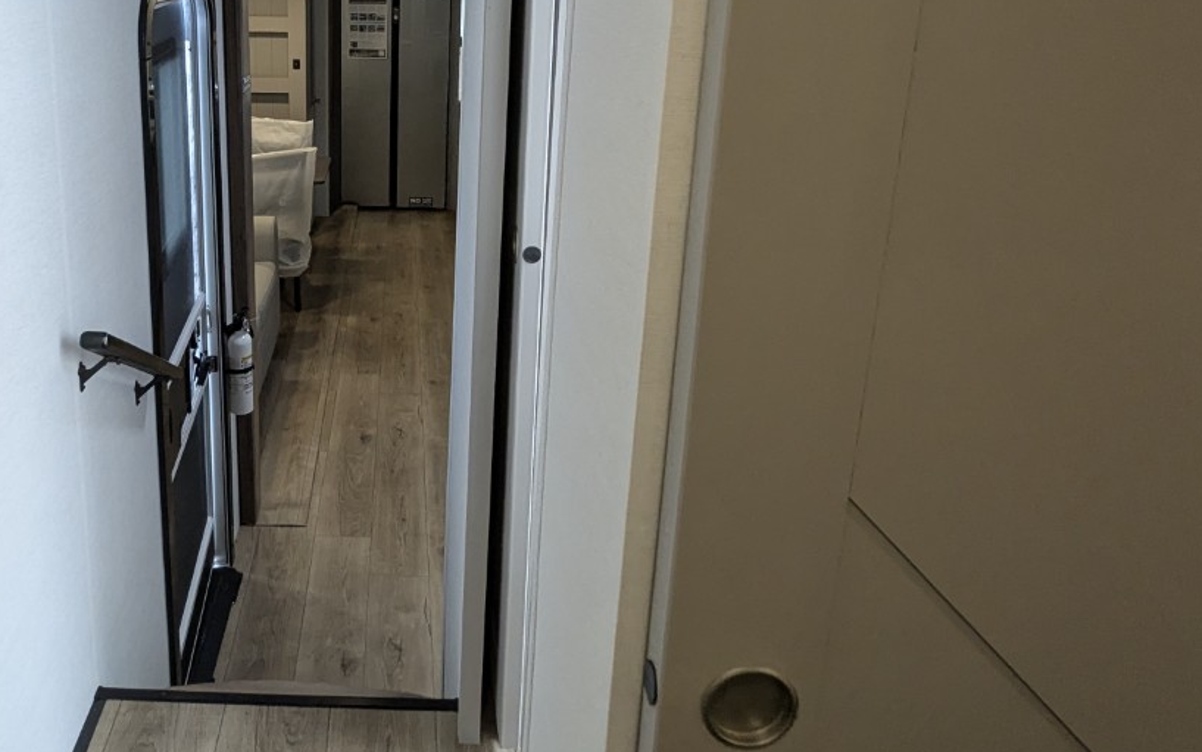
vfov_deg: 41.9
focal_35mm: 29
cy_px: 188
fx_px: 950
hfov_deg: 62.5
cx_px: 373
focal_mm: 2.35
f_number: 2.2
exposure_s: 1/129
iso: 435
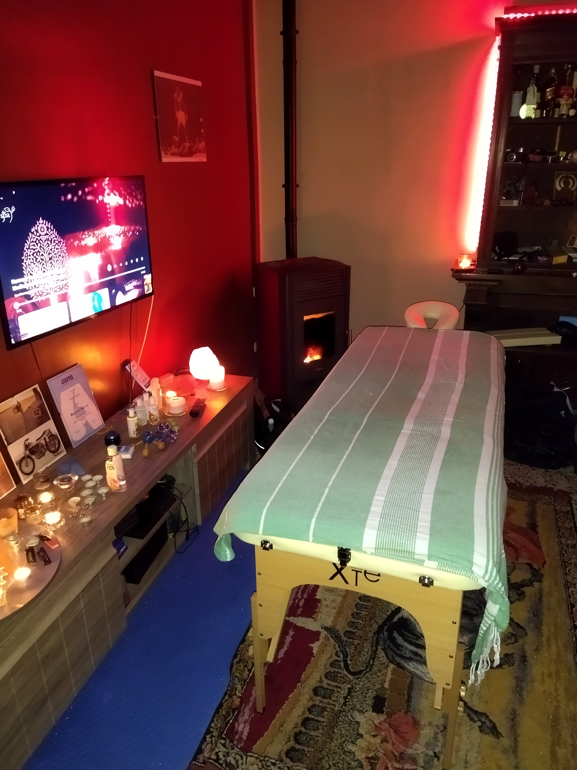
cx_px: 288
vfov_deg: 65.3
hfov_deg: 51.4
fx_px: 600
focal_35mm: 27
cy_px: 385
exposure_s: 1/14
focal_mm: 4.71
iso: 2304
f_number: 1.79
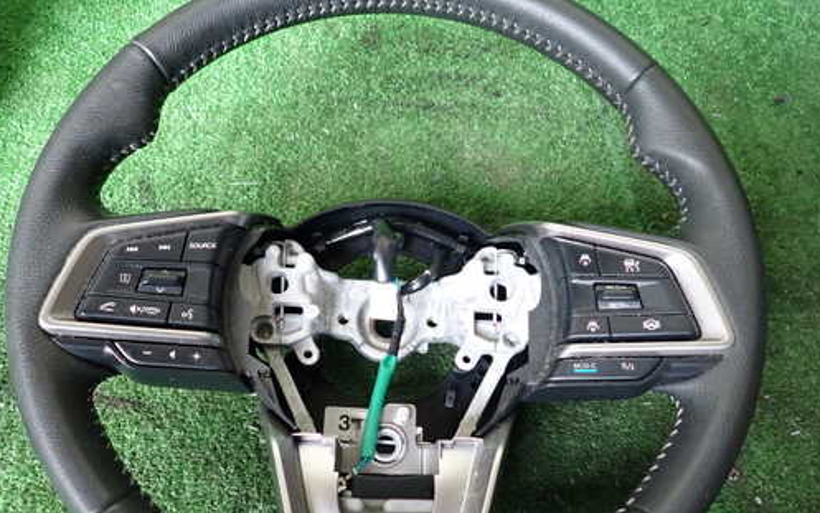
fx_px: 715
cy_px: 318
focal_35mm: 32
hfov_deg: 59.6
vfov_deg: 39.2
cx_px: 398
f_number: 2
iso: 250
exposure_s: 1/60
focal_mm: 4.5
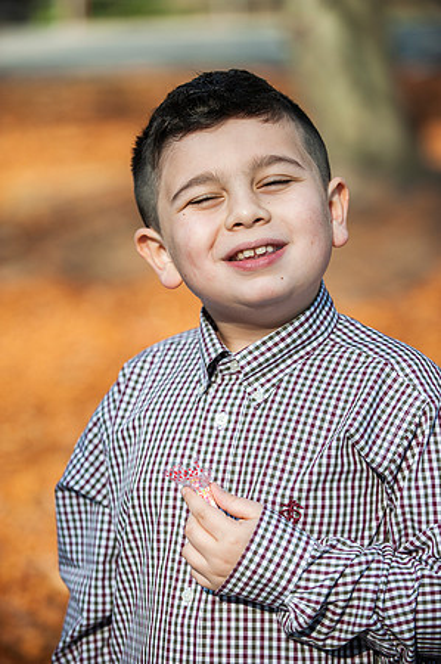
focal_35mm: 105
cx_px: 220
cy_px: 332
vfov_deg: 19.5
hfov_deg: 13.0
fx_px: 1934
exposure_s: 1/2000
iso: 320
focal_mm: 105
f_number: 3.5
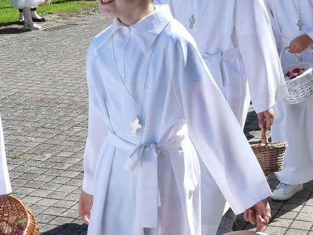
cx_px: 225
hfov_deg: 22.1
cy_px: 66
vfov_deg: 16.7
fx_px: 796
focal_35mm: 88
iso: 100
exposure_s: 1/1000
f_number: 3.2
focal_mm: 6.8
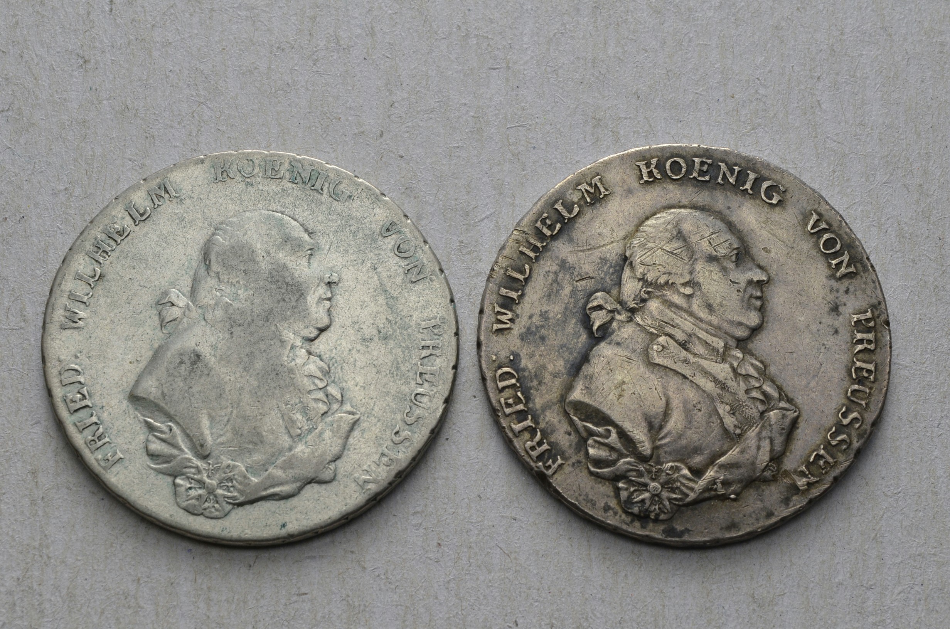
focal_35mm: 78
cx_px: 475
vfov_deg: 17.4
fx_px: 2054
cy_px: 314
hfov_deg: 26.0
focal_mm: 52
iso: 400
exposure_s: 1/250
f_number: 14
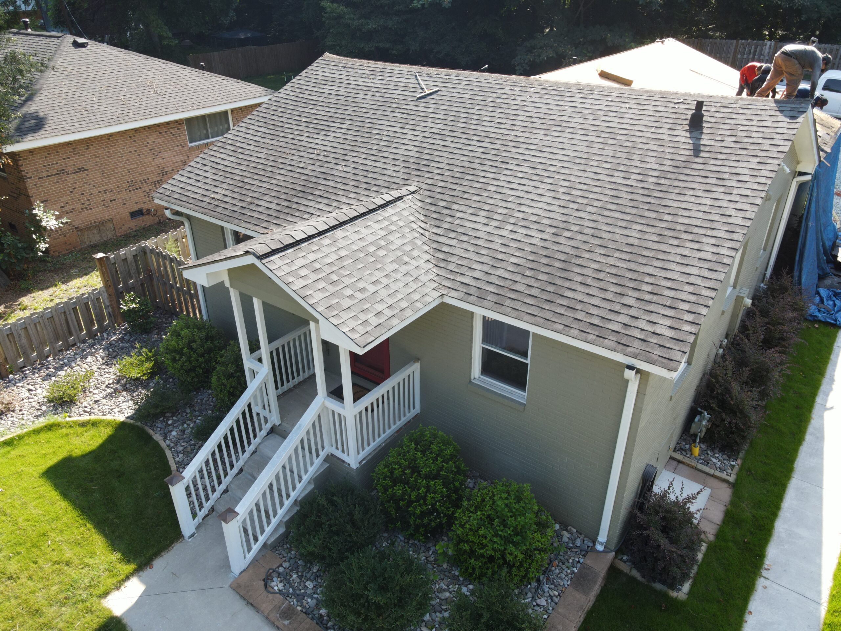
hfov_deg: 71.6
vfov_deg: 56.8
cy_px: 316
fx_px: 583
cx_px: 420
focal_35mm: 24
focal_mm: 4.5
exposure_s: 1/120
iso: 100
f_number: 2.8
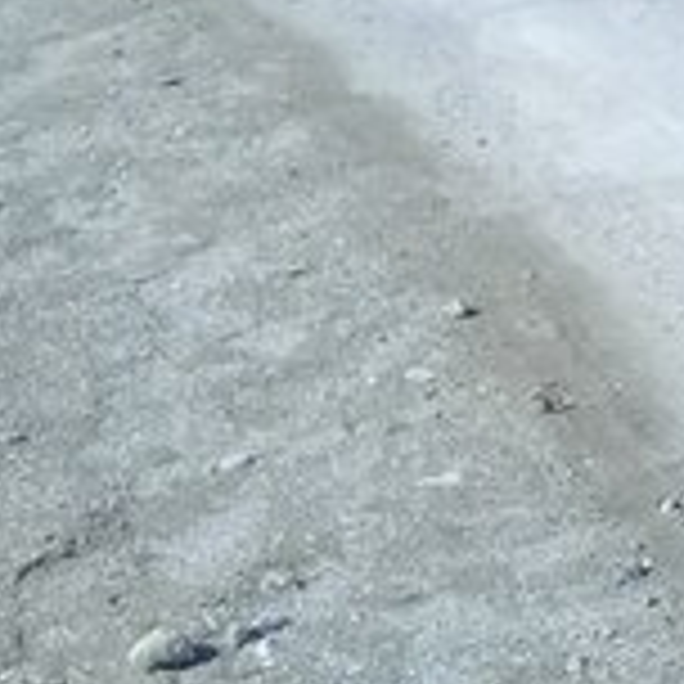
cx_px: 1404
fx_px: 2660
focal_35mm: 119
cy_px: -92
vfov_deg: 14.3
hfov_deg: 12.7
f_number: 2.2
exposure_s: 1/1302
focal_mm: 3.3
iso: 50
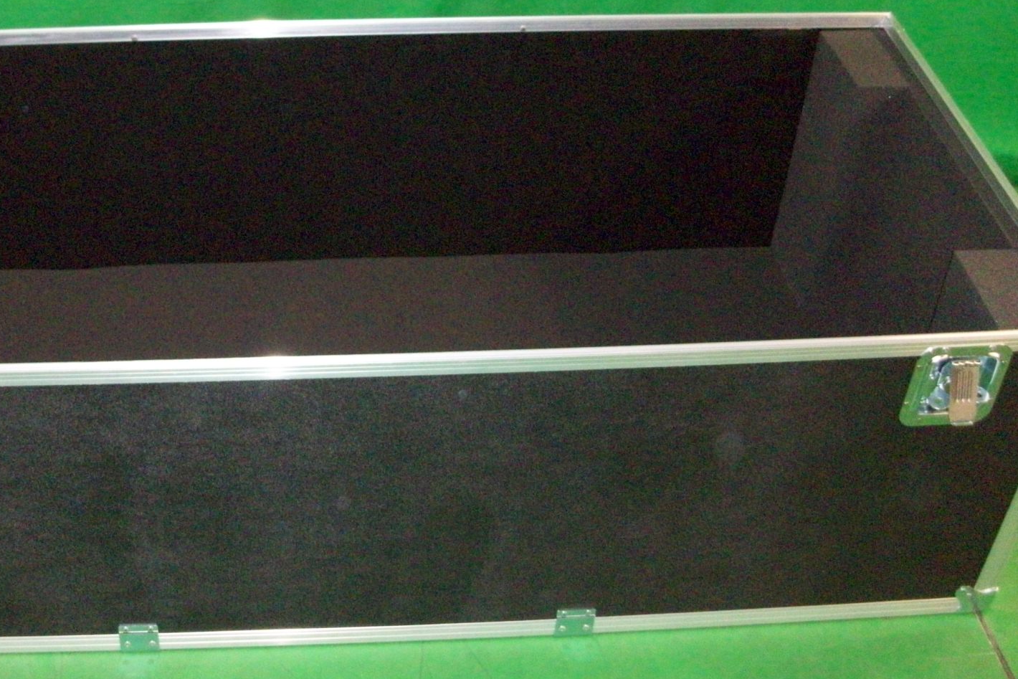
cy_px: 201
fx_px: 1442
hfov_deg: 38.5
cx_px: 361
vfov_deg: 26.3
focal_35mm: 51
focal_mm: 5.7
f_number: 2.8
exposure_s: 1/30
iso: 320
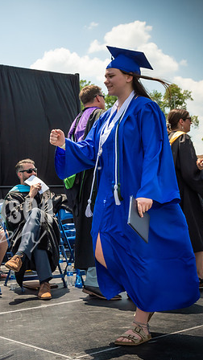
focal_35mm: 58
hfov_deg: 20.1
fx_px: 555
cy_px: 160
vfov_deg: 36.0
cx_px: -2
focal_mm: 22
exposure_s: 1/800
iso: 200
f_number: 7.1
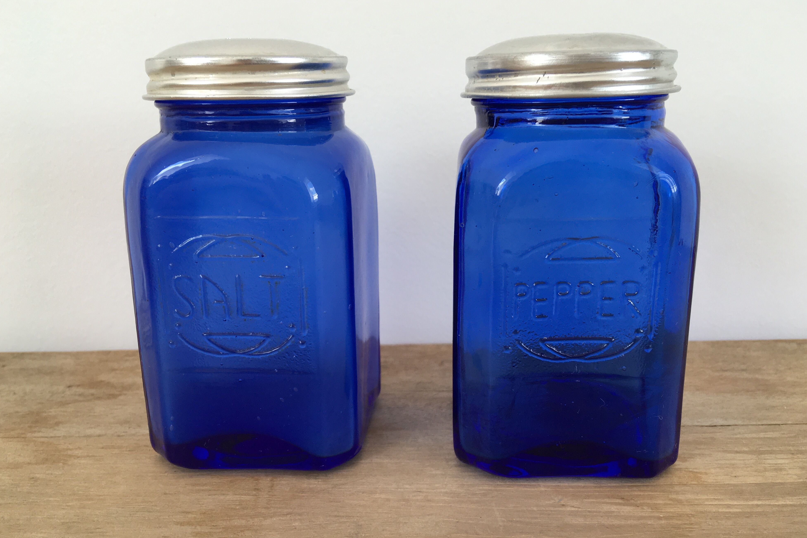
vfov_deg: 42.3
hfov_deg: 60.3
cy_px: 286
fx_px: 695
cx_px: 399
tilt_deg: -14.2
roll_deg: -0.1
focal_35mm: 31
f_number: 2.2
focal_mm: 4.15
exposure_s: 1/100
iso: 40
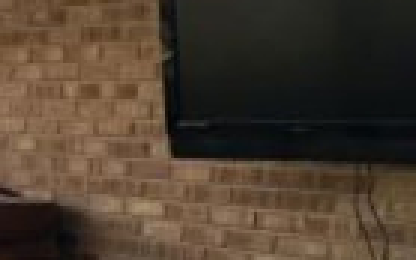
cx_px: -323
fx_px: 1611
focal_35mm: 142
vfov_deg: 9.1
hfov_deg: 13.3
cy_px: 326
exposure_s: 1/60
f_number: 2.2
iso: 25
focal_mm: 4.15
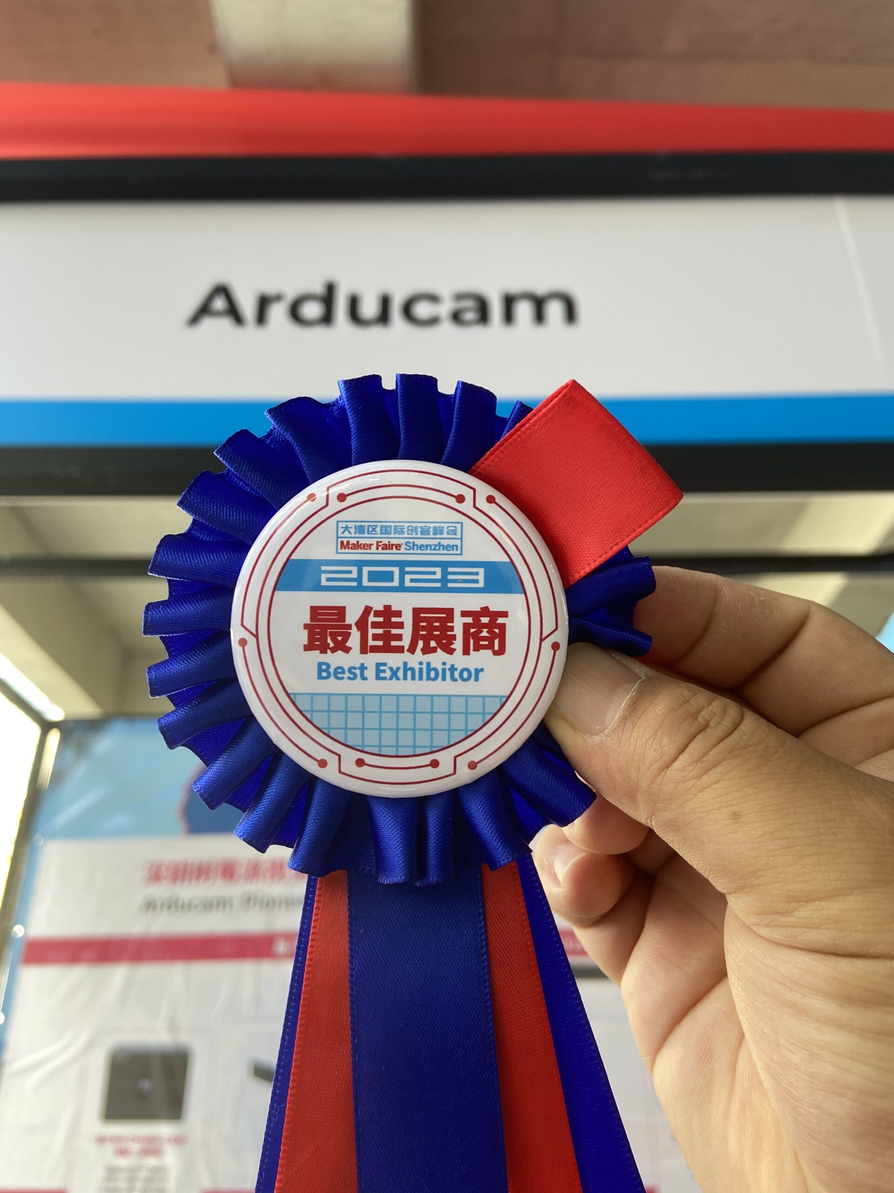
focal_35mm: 26
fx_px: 895
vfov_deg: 67.3
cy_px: 596
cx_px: 447
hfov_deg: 53.1
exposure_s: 1/100
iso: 64
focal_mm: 4.25
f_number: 1.8
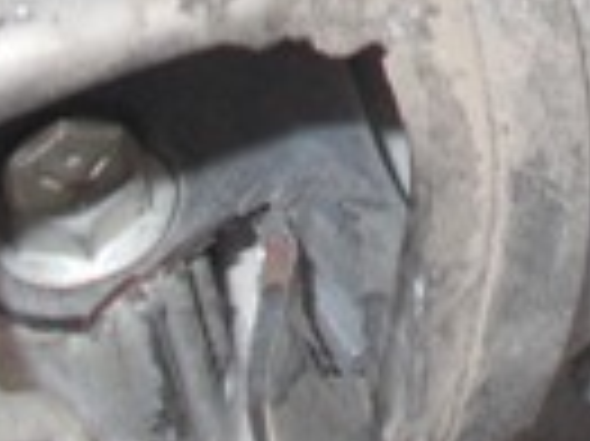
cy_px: -374
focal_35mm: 127
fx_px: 2163
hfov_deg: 15.0
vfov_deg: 10.8
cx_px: 698
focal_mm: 4.6
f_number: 3.2
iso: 80
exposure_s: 1/80
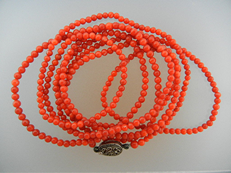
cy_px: 86
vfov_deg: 46.8
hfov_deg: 60.0
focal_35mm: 30
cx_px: 116
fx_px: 200
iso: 400
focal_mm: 5.4
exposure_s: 1/22.4
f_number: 3.5
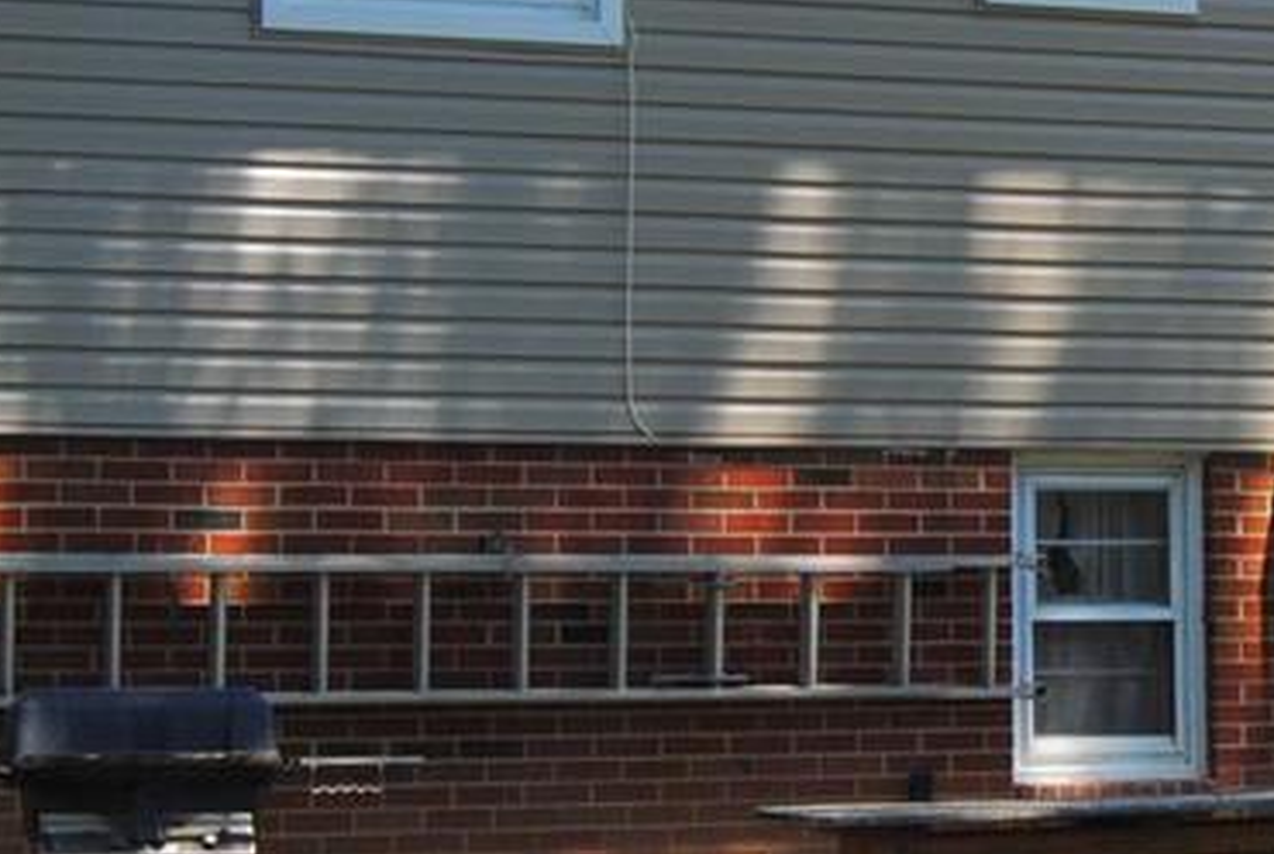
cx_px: 1129
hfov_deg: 19.1
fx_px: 3722
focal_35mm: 105
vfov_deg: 13.1
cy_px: 324
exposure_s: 1/200
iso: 100
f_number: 5.6
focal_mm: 18
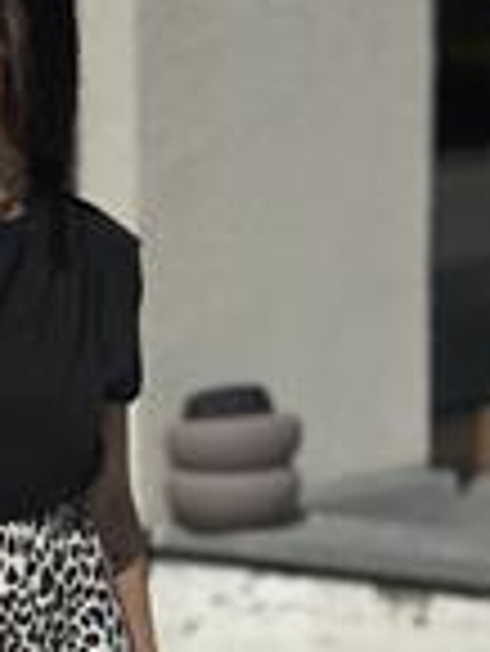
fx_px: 2582
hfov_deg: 10.7
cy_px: 695
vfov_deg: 14.1
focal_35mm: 137
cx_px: -76
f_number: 1.78
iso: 64
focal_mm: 6.86
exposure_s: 1/18868
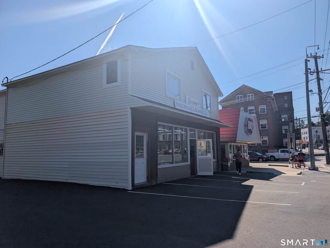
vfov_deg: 56.9
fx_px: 229
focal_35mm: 24
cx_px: 165
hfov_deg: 71.5
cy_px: 124
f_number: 1.68
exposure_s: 1/3690
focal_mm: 6.9
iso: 22
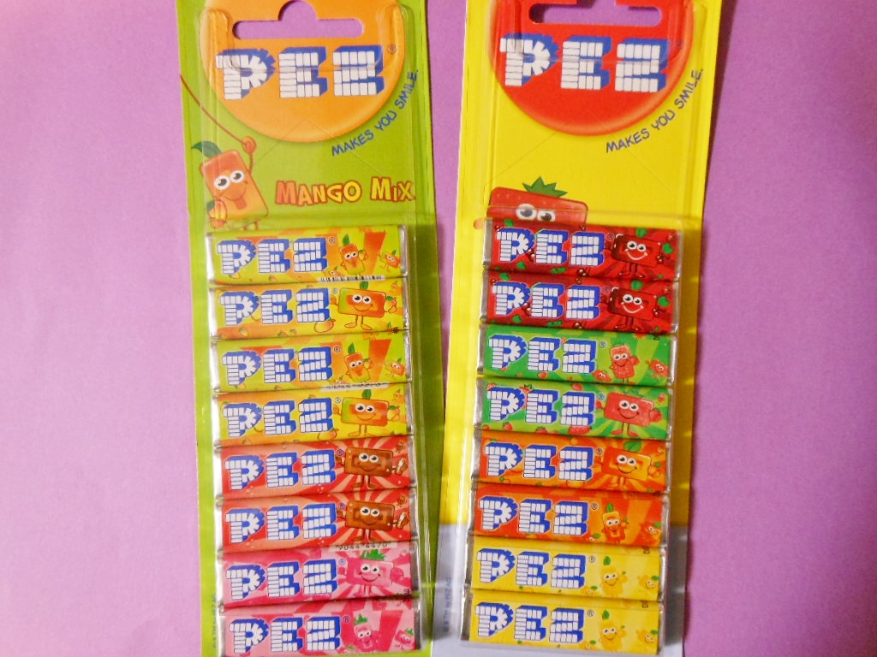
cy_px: 328
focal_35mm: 25
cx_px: 438
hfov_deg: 69.4
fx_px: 633
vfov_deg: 54.9
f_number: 3.2
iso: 400
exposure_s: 1/8
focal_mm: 4.5
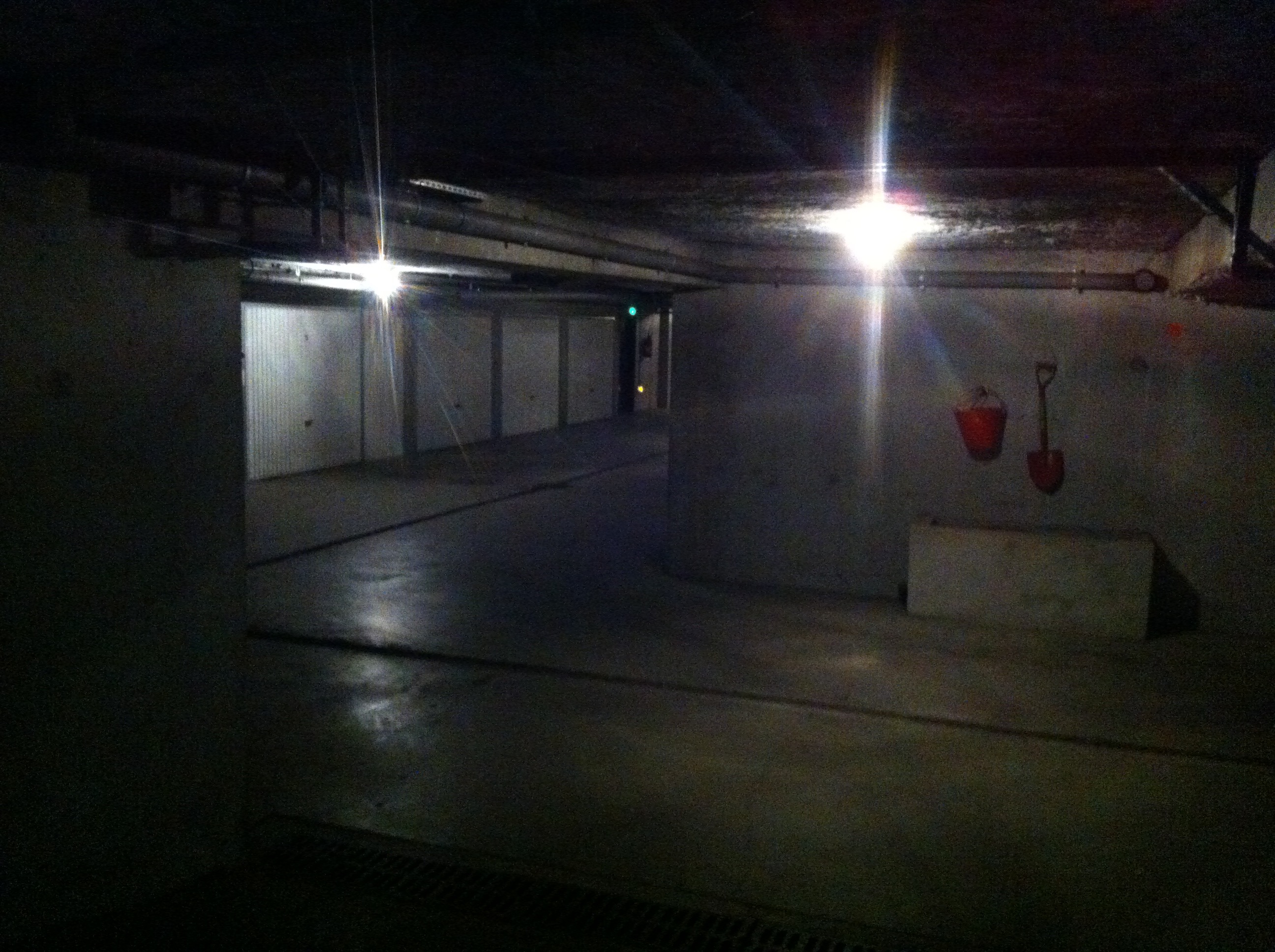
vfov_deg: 40.6
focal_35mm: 35
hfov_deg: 52.7
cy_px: 476
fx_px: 1287
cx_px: 638
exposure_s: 1/15
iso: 1000
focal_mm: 3.85
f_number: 2.8
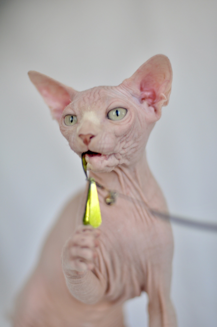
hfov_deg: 18.1
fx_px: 680
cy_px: 164
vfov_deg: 27.0
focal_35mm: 75
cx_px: 108
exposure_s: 1/320
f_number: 1.4
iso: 400
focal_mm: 50
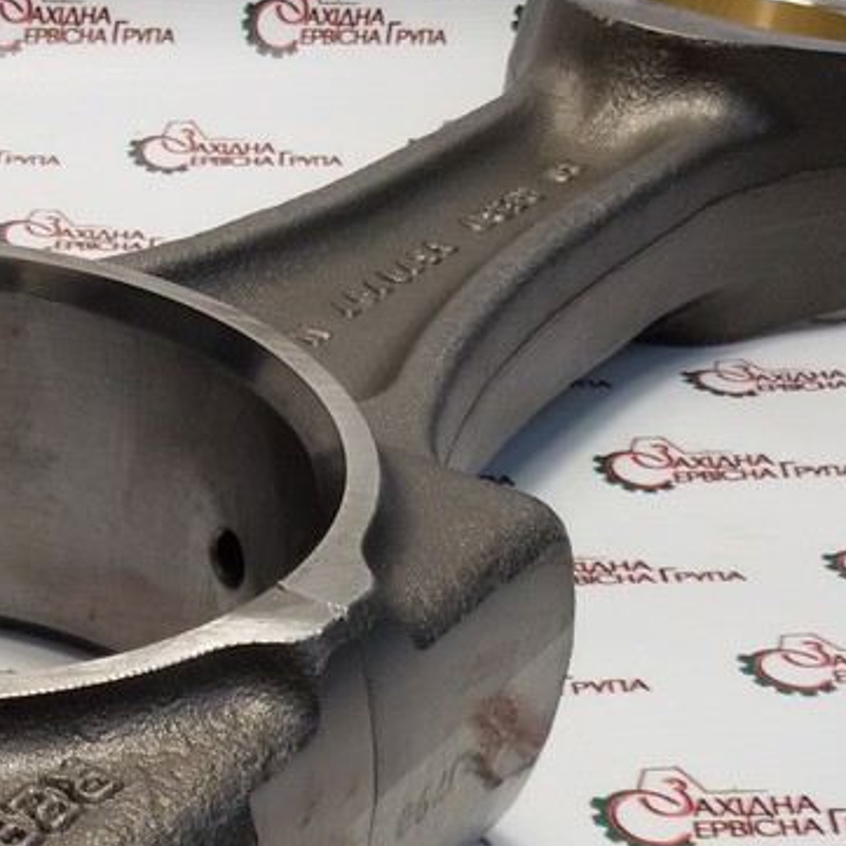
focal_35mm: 76
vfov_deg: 22.1
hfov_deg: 22.1
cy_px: 806
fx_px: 2101
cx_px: 40
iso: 50
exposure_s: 1/50
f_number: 2.4
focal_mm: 2.93
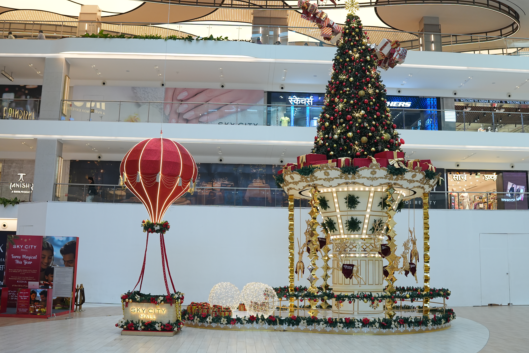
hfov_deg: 47.4
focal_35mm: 41
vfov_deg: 32.6
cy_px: 153
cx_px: 279
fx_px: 602
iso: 800
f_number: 3.5
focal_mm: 35
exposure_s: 1/250
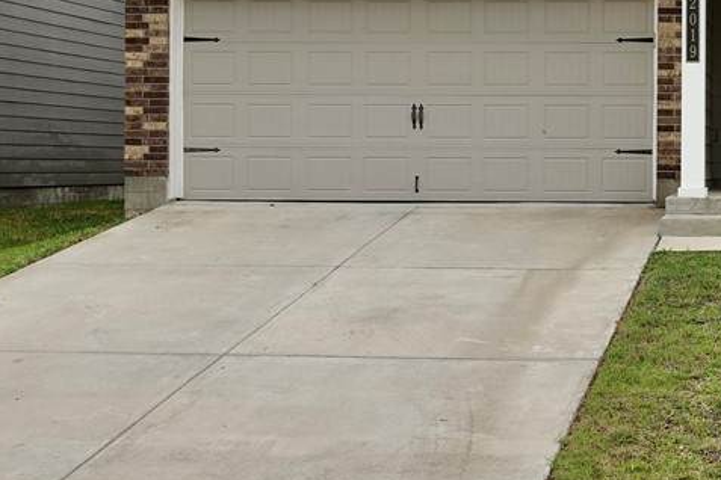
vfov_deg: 15.0
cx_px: 712
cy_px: 127
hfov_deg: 21.6
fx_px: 1822
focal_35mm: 91
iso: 100
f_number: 3.2
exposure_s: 1/160
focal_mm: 14.65
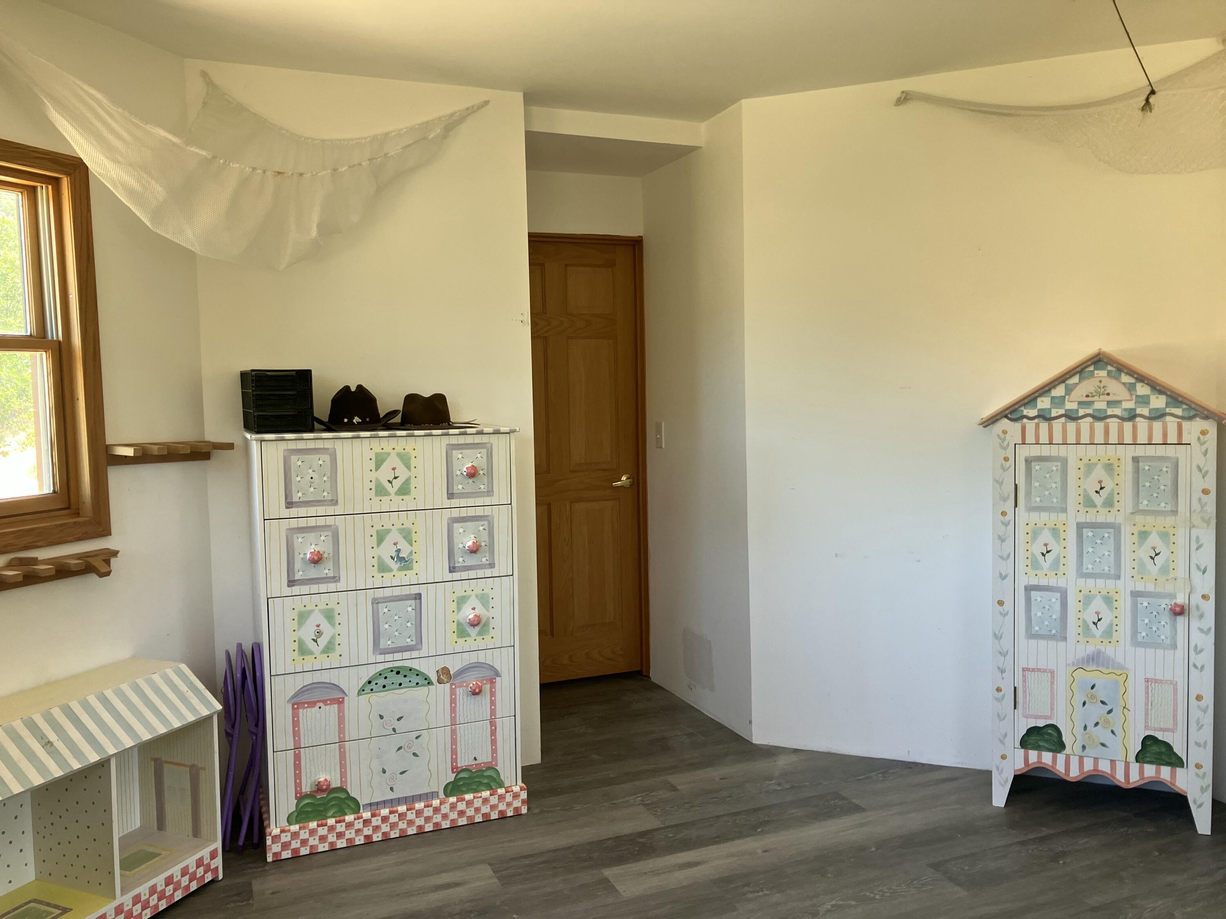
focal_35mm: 28
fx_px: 992
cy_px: 460
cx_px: 613
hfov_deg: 63.4
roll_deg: +0.9
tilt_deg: -3.3
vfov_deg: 49.7
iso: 80
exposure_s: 1/102
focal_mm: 3.99
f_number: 1.8
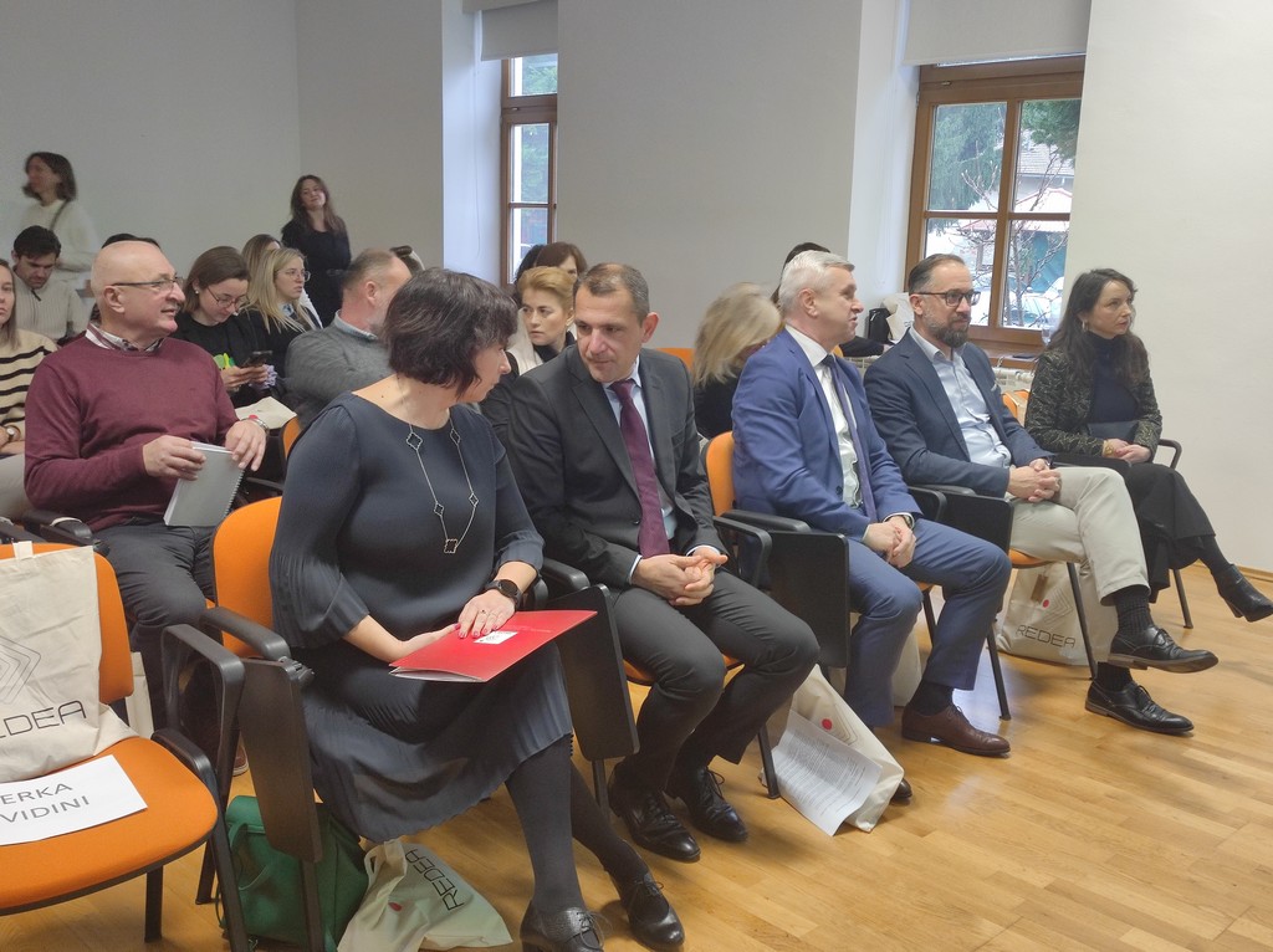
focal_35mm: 25
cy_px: 476
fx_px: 919
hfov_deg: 69.4
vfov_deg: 54.8
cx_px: 636
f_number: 1.79
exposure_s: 1/33
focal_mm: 4.7
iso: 374
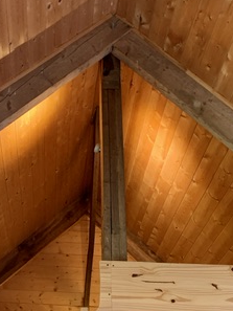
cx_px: 78
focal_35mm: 56
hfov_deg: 26.0
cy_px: 261
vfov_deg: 33.1
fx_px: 502
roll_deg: -1.7
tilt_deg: +23.4
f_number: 1.8
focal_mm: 4.25
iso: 250
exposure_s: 1/60
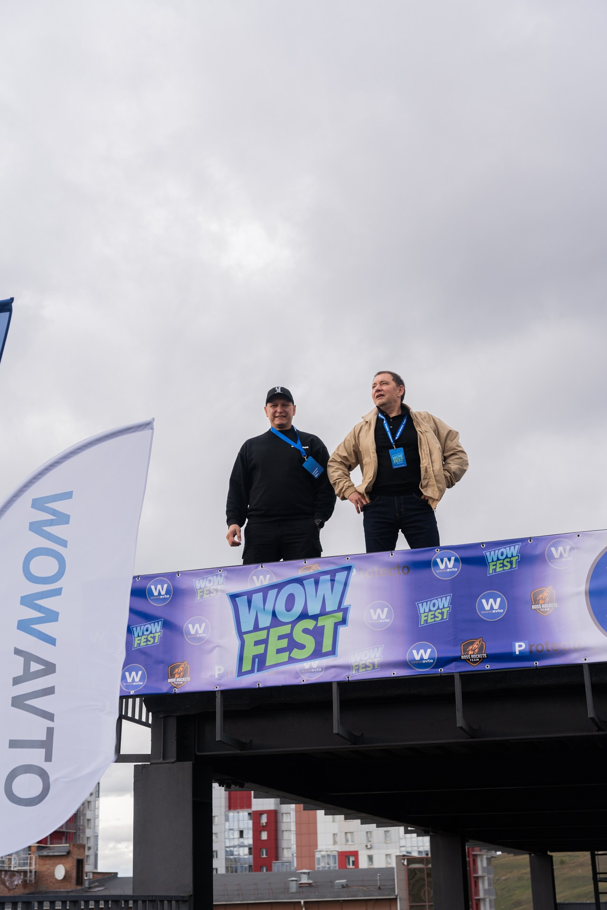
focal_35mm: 50
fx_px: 1262
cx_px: 304
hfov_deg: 27.0
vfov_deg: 39.7
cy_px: 455
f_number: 5
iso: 125
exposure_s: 1/160
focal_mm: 49.9
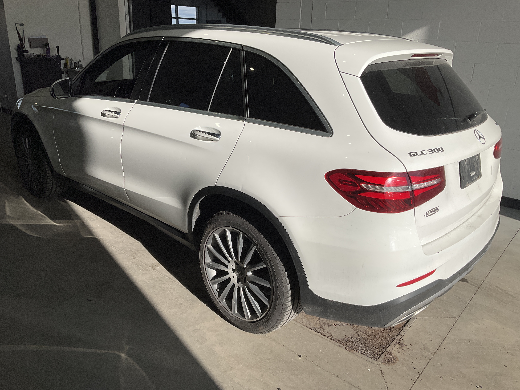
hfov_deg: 61.7
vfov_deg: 48.2
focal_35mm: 29
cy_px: 195
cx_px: 260
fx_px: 436
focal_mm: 3
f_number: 1.8
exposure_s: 1/3125
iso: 25
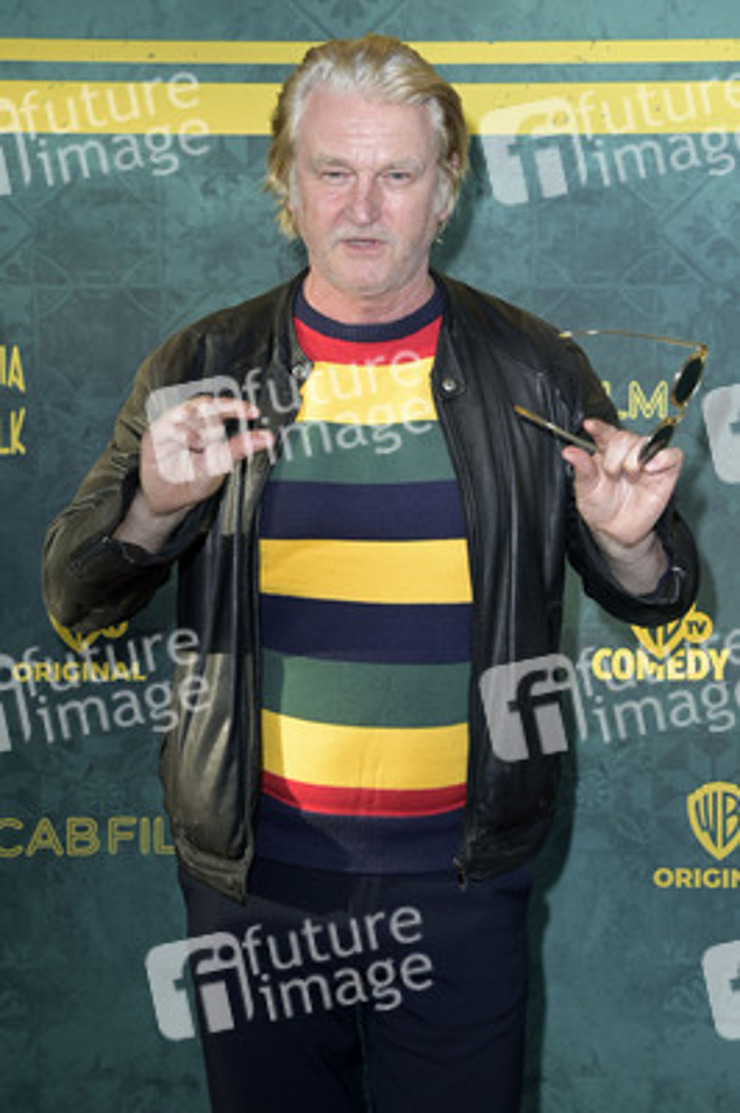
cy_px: 556
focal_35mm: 55
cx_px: 370
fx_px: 1699
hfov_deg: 24.6
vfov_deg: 36.3
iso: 250
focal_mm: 55
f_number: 5.6
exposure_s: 1/250
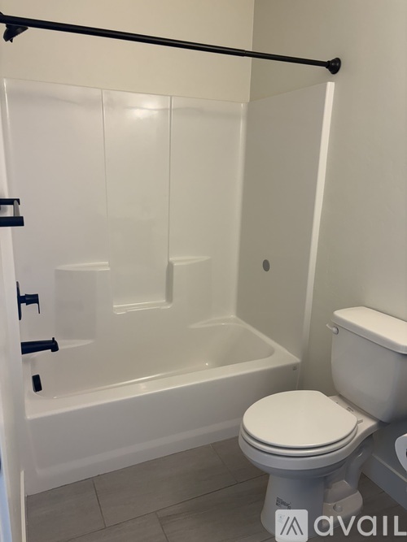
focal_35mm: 26
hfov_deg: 53.0
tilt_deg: -13.2
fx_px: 408
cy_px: 271
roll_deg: -1.5
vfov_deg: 67.3
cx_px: 204
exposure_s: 1/120
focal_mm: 5.96
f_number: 1.6
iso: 100
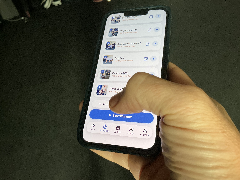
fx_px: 201
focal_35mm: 29
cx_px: 120
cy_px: 90
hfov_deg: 61.7
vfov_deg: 48.2
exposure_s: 1/60
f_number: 1.8
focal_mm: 3
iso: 100
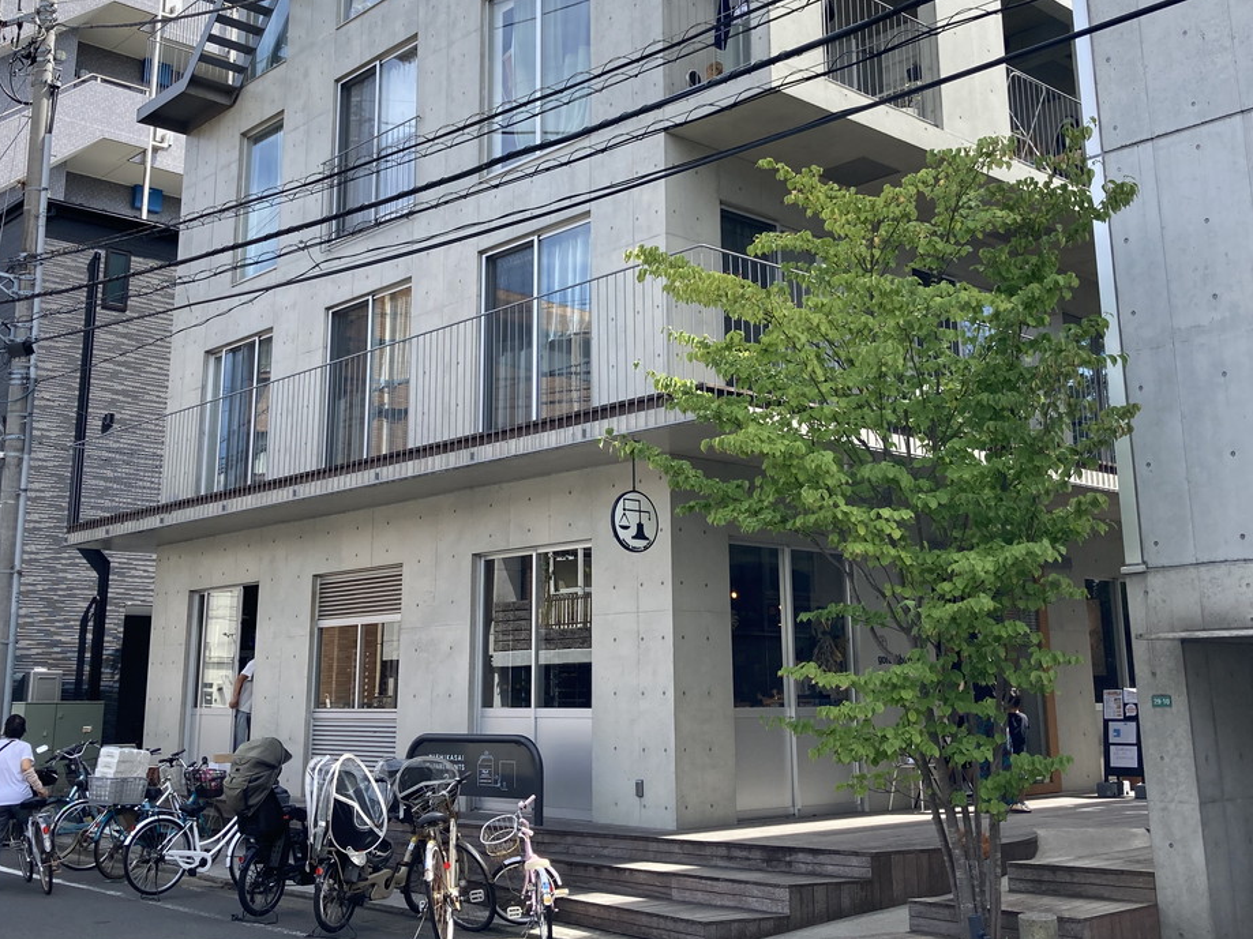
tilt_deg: +14.6
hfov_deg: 47.9
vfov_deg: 36.5
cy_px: 334
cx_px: 620
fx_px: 1412
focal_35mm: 39
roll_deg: +0.4
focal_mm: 3.99
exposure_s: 1/727
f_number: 1.8
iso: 20
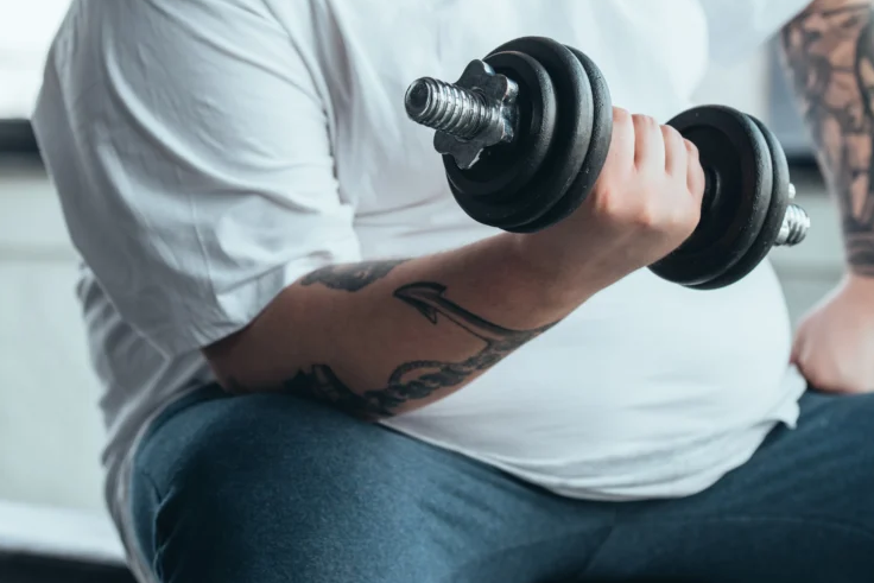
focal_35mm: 128
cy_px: 205
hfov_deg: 16.0
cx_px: 568
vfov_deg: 10.7
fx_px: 3108
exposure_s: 1/200
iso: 320
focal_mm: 92
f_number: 4.5
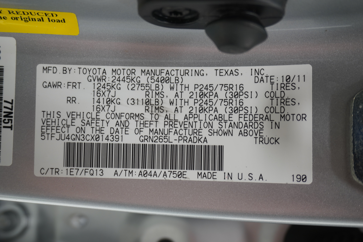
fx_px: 424
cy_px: 121
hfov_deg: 46.4
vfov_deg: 31.9
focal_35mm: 42
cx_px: 182
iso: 250
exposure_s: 1/60
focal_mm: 28
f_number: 4.5
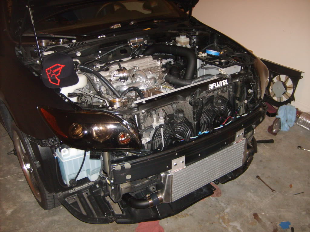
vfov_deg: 40.7
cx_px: 155
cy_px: 116
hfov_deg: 52.6
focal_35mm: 35
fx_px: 313
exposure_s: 1/45
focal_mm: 5.8
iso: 160
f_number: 2.8
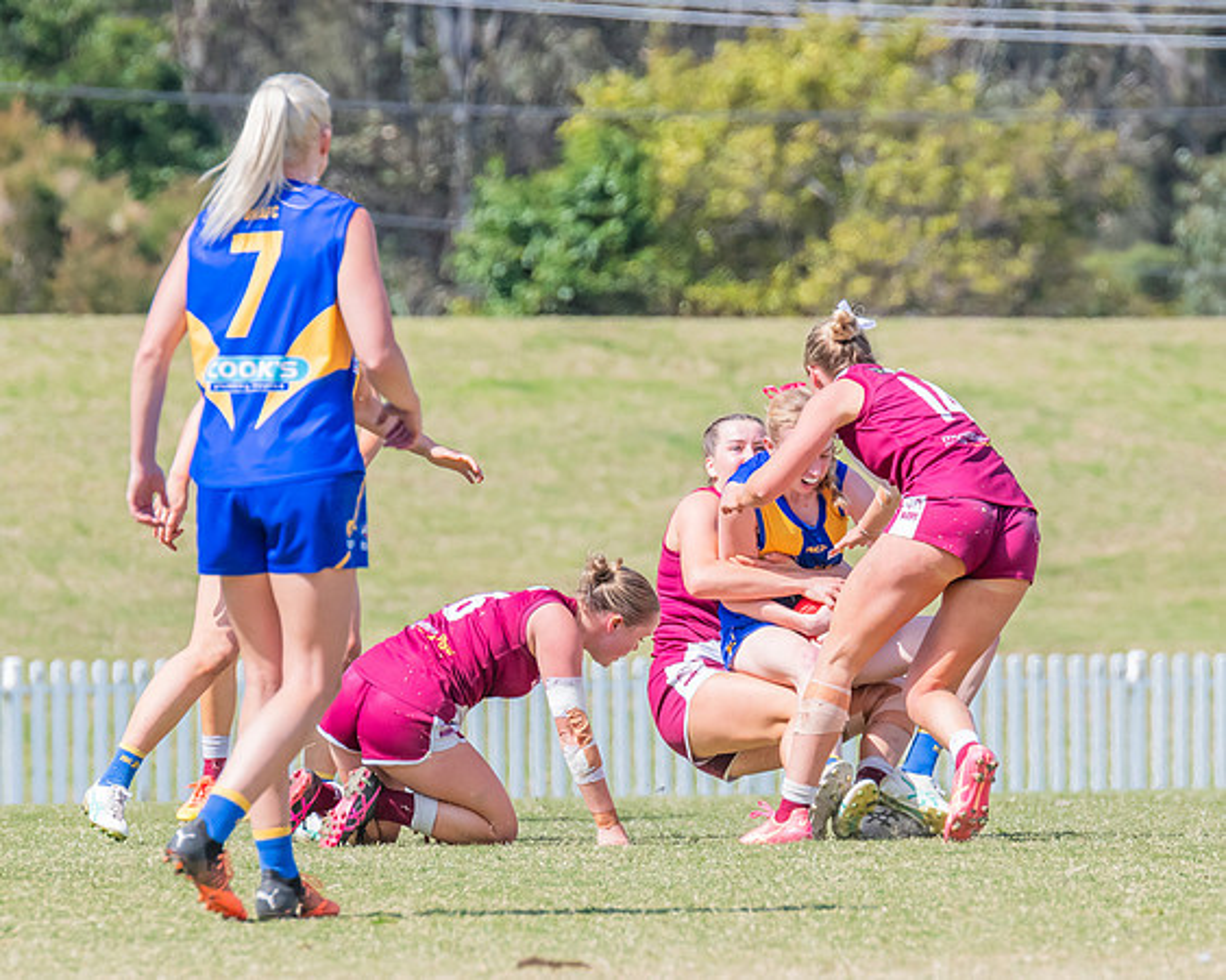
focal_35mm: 678
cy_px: 527
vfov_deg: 2.3
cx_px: 770
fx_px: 24586
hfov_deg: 2.9
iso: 800
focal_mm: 420
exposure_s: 1/1250
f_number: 10
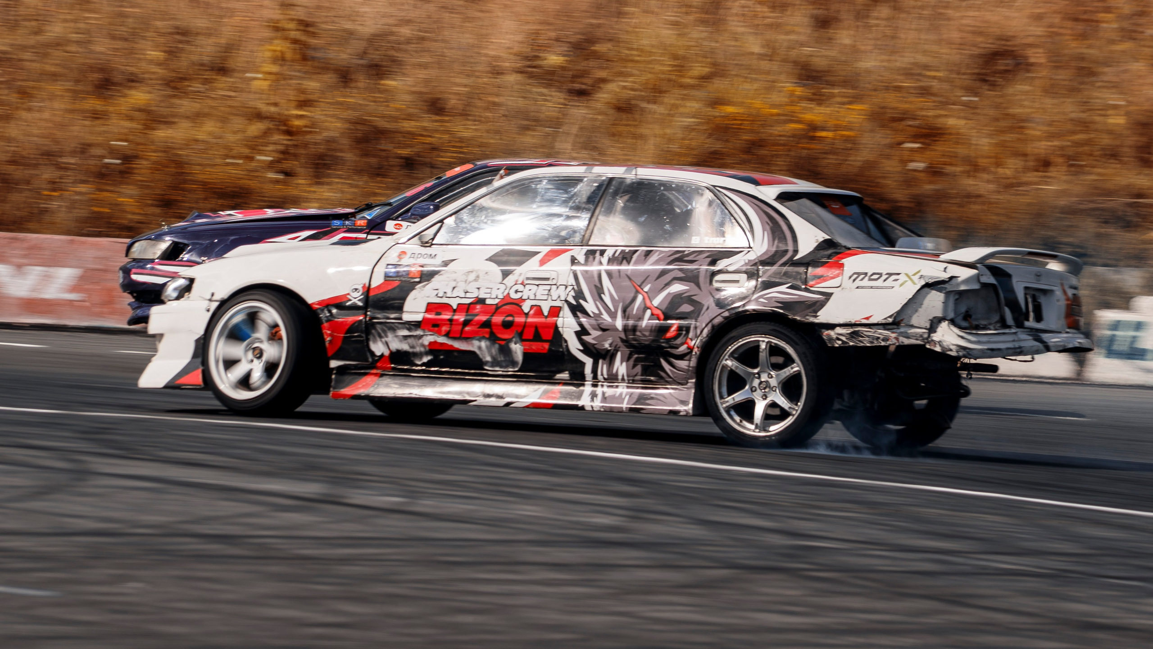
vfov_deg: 3.3
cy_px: 335
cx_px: 545
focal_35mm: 373
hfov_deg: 5.8
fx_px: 11394
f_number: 11
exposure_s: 1/125
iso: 100
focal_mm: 200
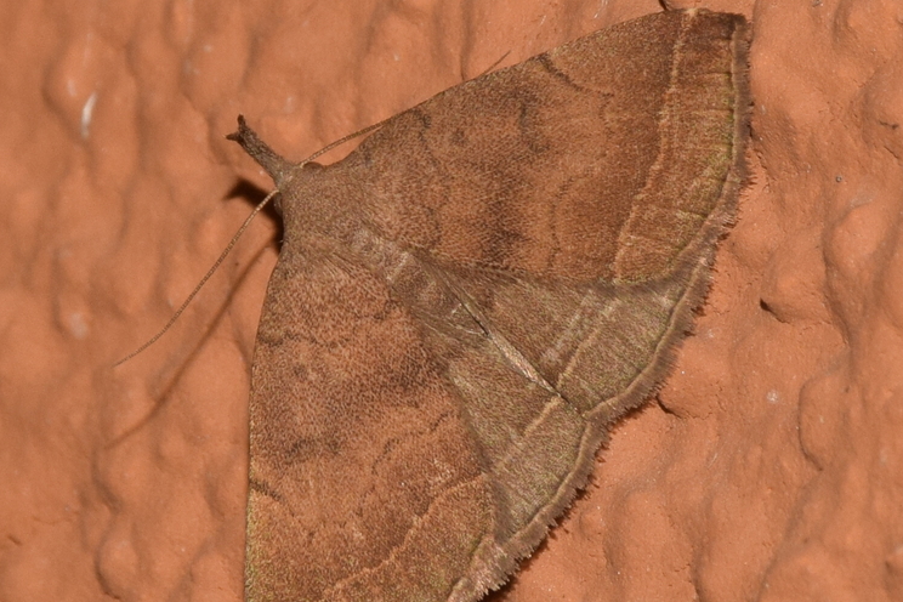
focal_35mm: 271
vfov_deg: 5.1
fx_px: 6797
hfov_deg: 7.6
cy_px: 364
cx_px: 407
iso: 400
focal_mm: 140
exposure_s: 1/200
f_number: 14
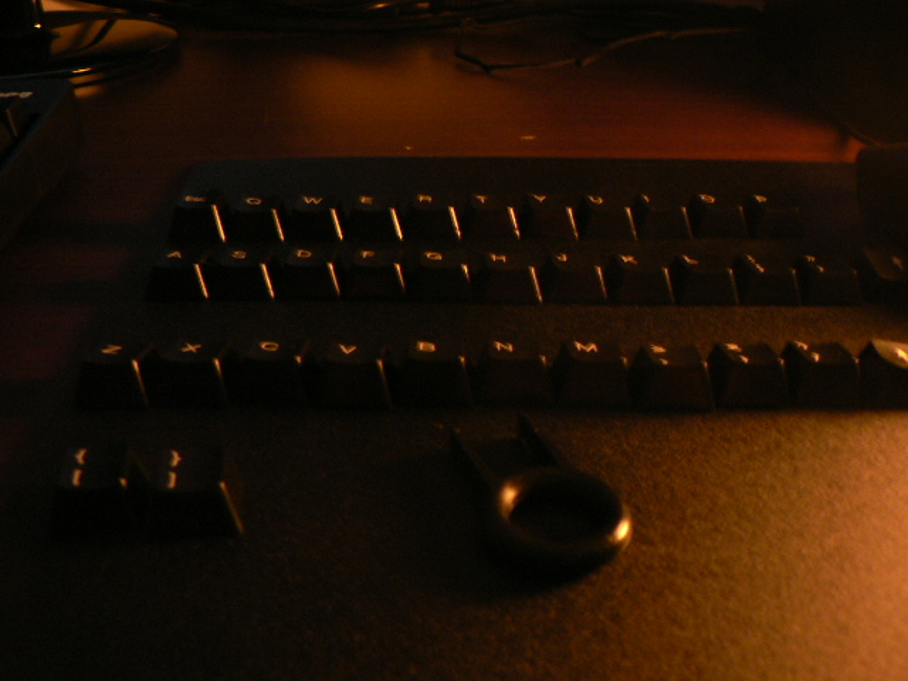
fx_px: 944
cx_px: 454
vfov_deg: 39.7
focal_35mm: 36
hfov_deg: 51.4
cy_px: 340
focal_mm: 6
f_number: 2.8
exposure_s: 1/4
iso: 200
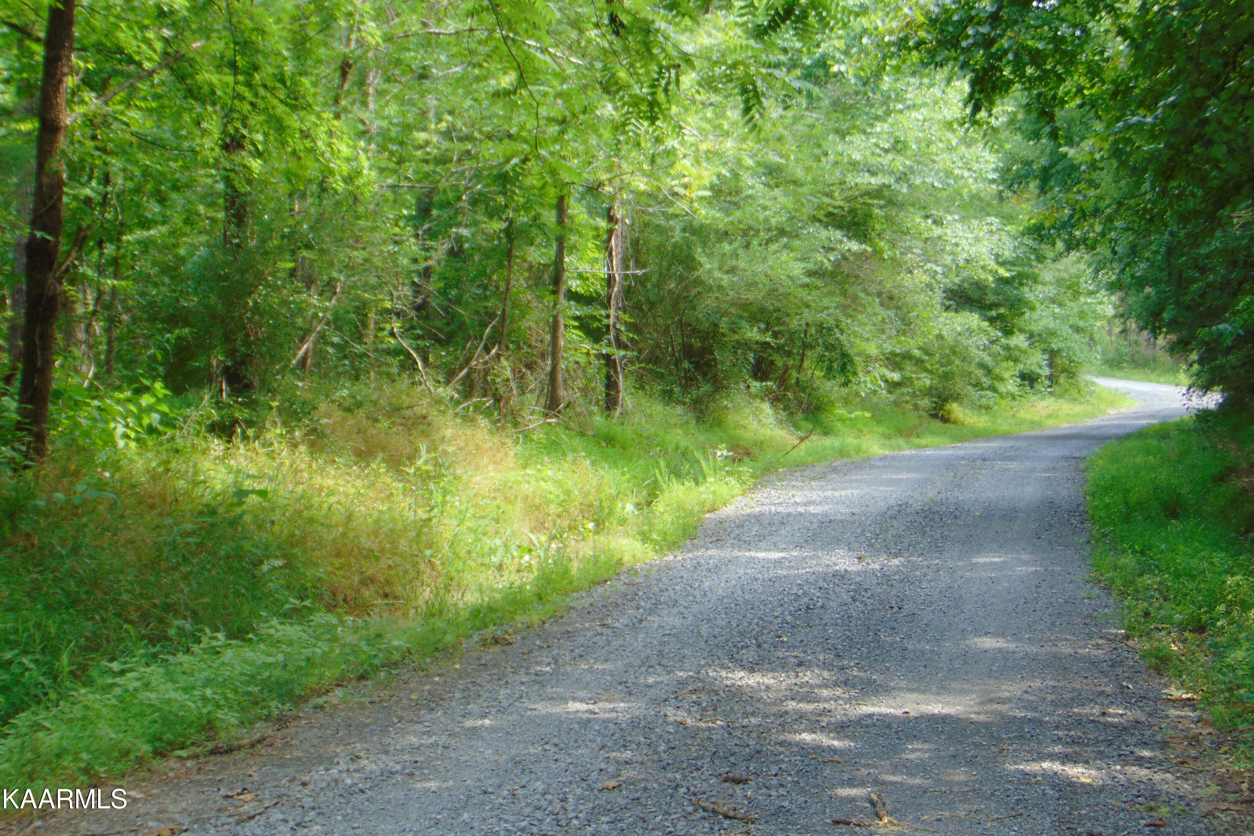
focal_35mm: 74
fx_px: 2577
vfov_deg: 18.4
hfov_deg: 27.3
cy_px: 371
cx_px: 627
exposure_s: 1/80
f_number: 3.7
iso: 80
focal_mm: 12.8
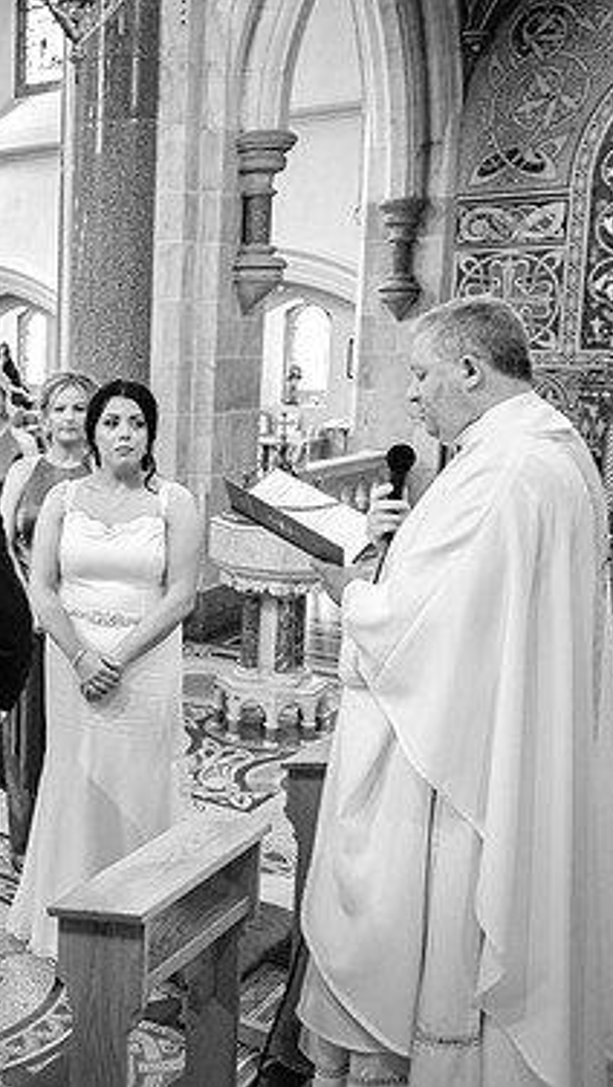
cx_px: -176
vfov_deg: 50.4
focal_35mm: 40
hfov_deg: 25.7
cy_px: 530
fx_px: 1154
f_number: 2
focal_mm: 16
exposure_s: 1/160
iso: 2000
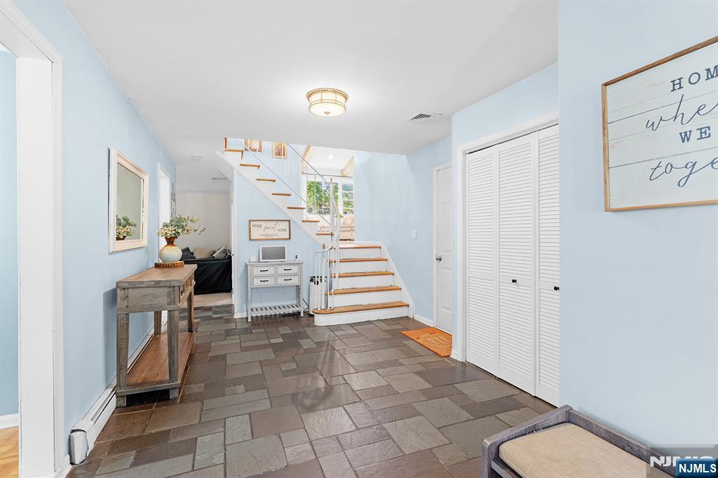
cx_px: 359
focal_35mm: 16
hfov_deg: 96.8
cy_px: 239
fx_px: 319
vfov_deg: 73.7
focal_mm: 16
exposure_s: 1/1.25
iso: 200
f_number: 8
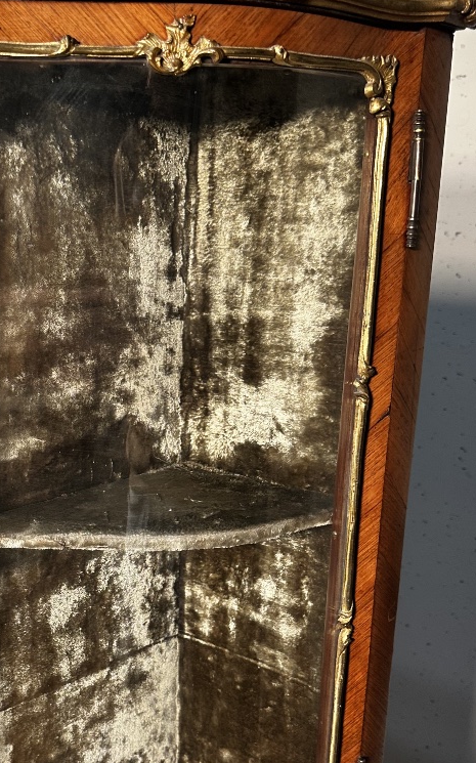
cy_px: 483
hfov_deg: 30.6
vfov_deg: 47.7
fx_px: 852
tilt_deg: -14.0
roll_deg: -1.9
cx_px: 114
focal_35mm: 41
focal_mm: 6.86
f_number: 1.78
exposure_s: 1/50
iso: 200
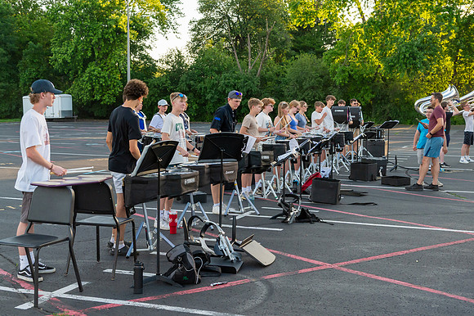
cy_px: 131
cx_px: 238
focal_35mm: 54
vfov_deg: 25.1
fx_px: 709
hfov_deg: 37.0
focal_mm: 46
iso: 1250
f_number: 6.3
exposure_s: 1/1000
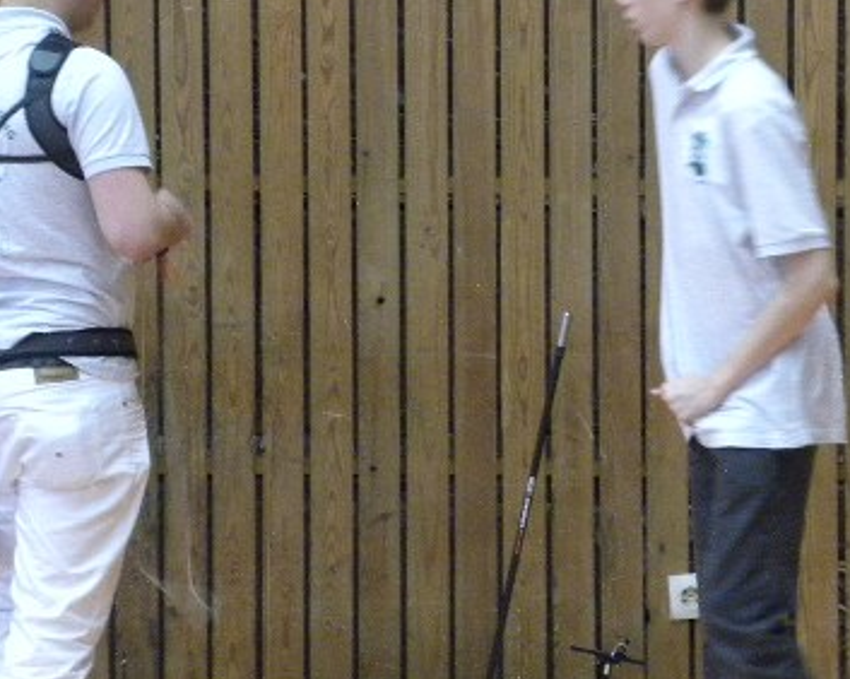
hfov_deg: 9.3
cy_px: 224
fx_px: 5205
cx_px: 496
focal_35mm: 207
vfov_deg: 7.5
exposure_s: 1/12.5
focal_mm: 20.8
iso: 400
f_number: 4
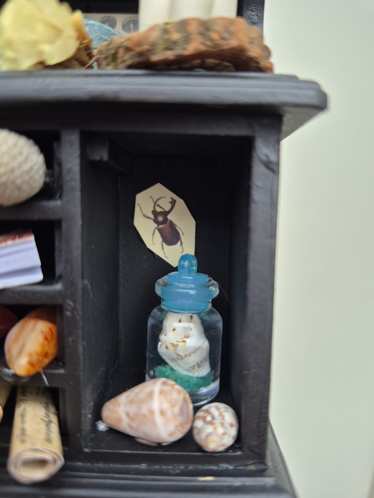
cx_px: 187
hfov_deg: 58.9
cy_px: 249
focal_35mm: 23
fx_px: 331
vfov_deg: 73.9
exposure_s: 1/100
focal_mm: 5.4
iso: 200
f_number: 1.8
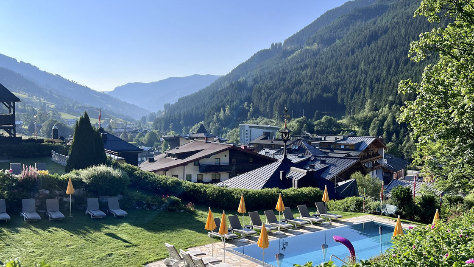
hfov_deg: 52.8
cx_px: 236
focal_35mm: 38
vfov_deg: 31.2
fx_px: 478
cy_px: 149
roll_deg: -1.6
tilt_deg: -3.7
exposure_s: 1/4630
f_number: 1.5
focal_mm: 5.7
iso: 50
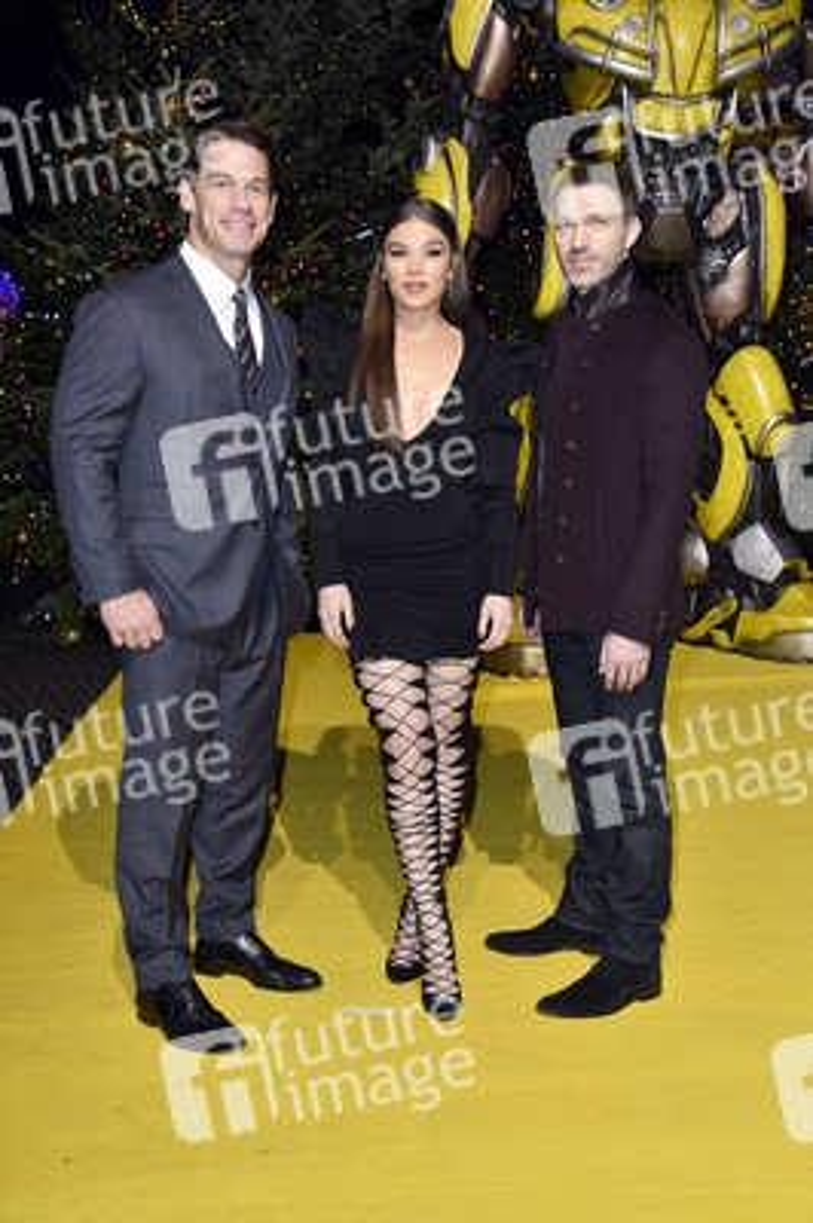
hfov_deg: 29.8
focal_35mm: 45
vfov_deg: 43.6
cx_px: 406
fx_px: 1527
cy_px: 612
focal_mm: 45
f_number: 5.6
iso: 400
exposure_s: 1/250
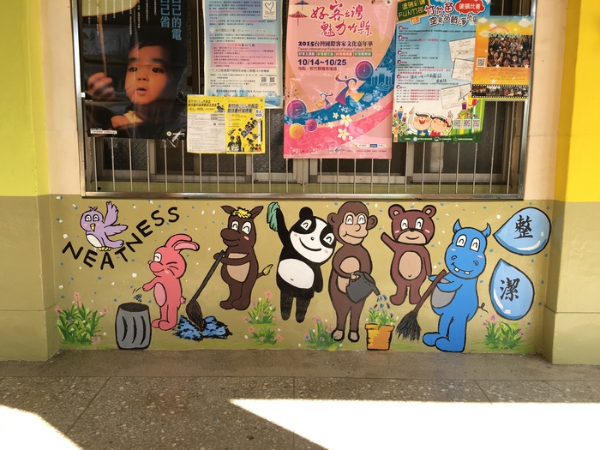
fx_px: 503
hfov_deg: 61.7
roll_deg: -1.0
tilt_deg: -7.5
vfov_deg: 48.2
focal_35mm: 29
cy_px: 225
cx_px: 300
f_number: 2.2
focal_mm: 4.15
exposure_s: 1/170
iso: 25
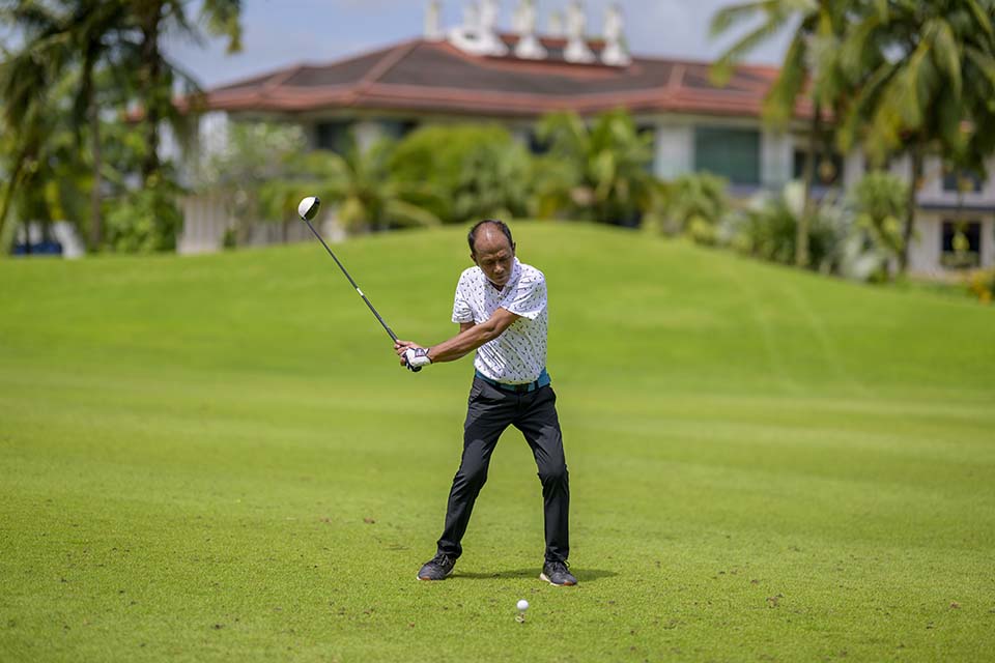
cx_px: 498
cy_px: 332
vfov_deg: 16.1
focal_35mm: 85
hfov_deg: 23.9
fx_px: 2349
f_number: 1.2
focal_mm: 85
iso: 125
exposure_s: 1/20000
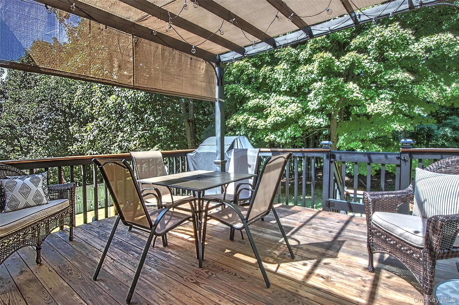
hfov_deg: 100.4
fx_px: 191
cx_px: 230
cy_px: 152
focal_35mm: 15
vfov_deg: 77.2
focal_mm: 10
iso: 400
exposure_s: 1/30
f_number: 22
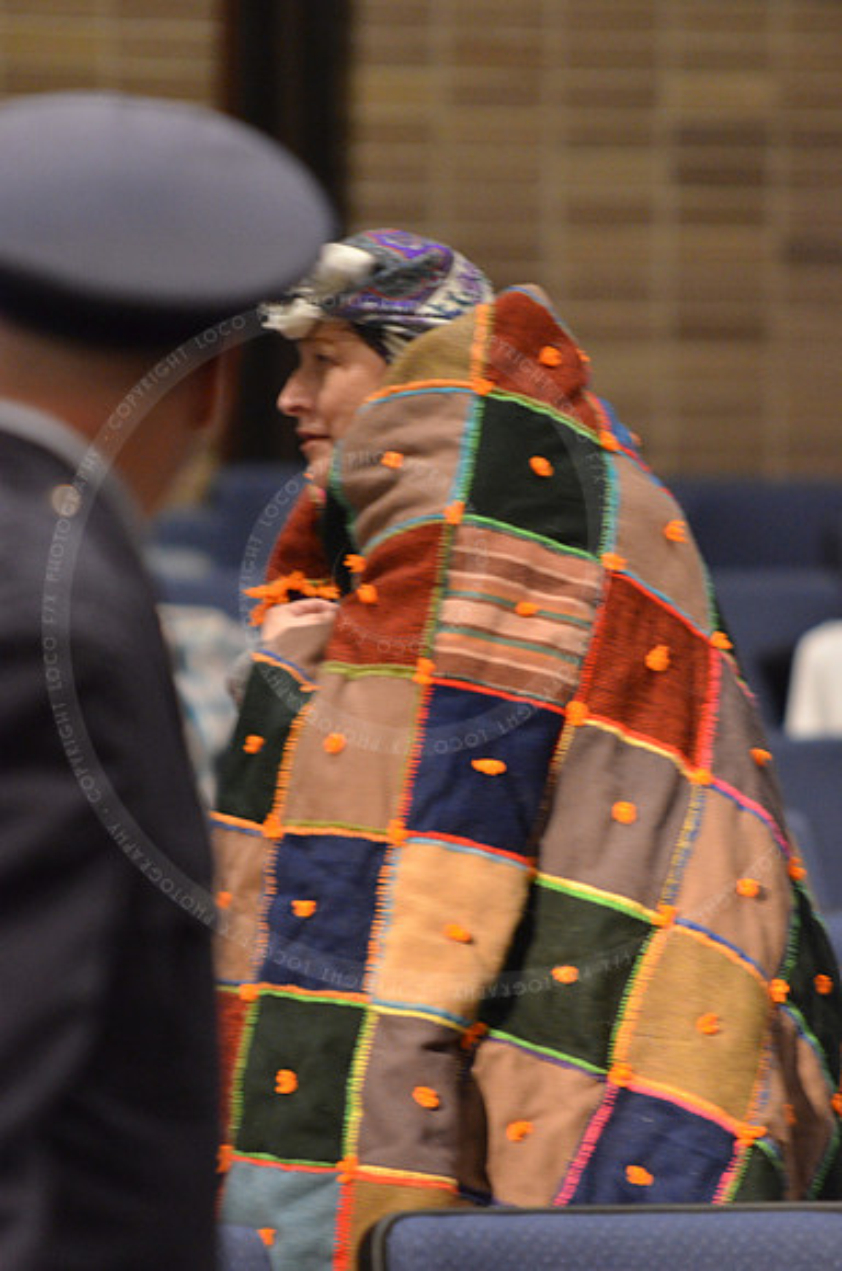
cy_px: 636
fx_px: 10575
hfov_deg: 4.6
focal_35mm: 300
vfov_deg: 6.9
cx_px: 421
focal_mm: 200
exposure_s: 1/30
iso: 2500
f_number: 2.8
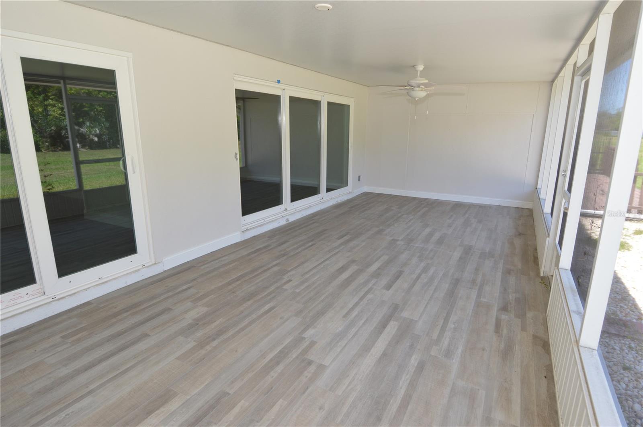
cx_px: 322
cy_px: 214
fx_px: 321
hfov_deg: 90.1
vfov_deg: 67.3
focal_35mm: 18
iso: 220
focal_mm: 12
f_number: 5.6
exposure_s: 1/125
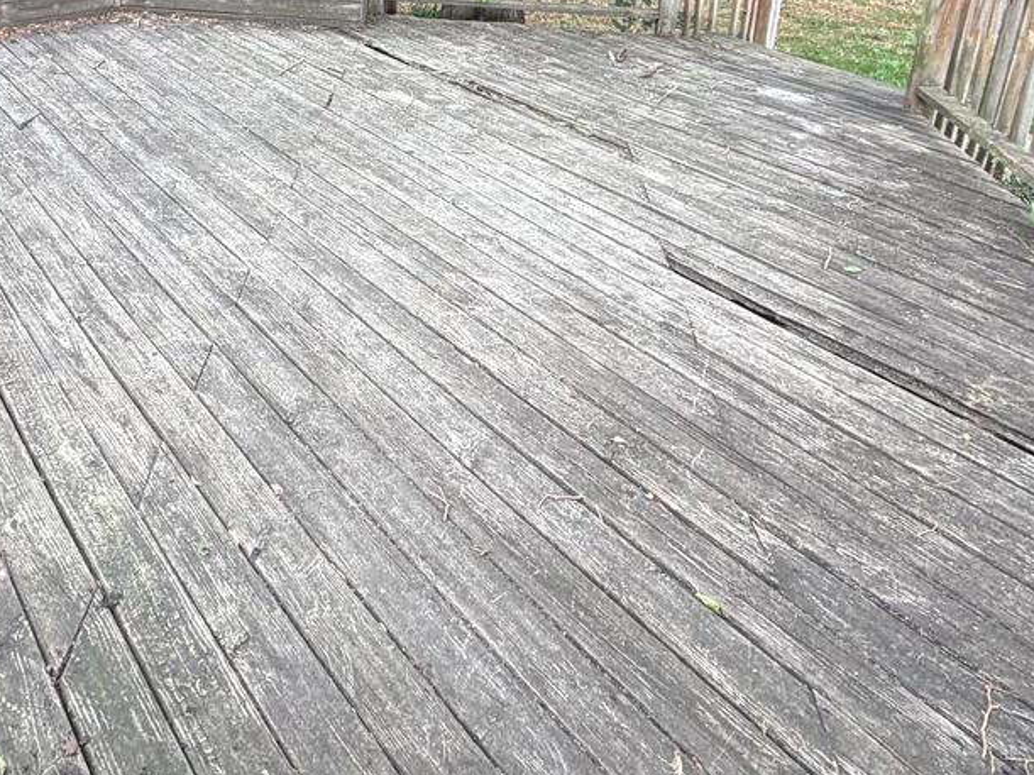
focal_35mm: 33
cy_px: 44
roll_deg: +1.1
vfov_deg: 39.1
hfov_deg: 51.6
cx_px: 196
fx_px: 986
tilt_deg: -16.0
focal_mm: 2.22
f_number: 2.2
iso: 64
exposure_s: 1/121
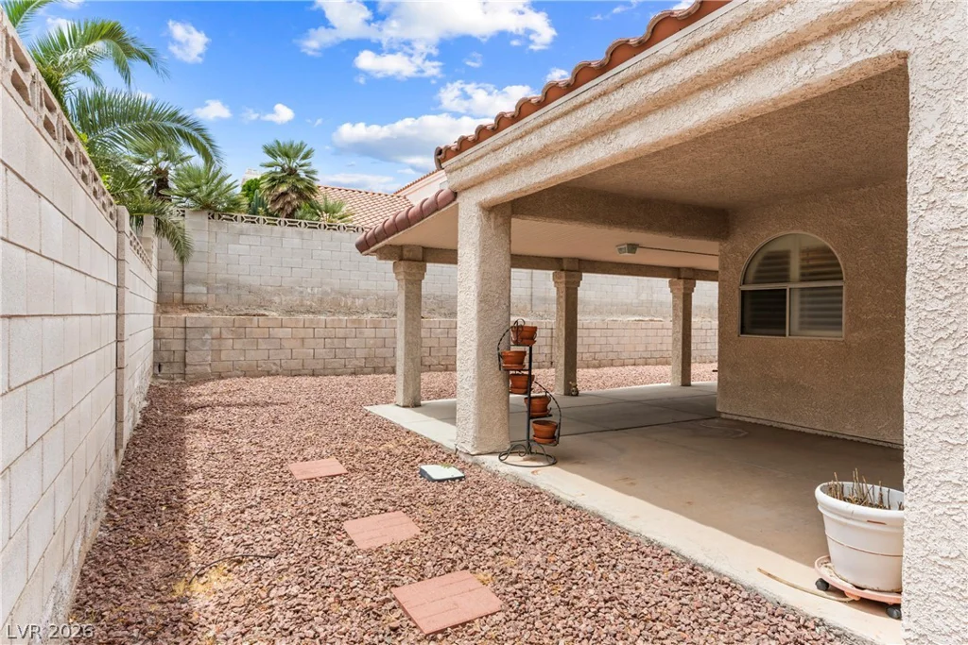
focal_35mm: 20
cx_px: 484
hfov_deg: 84.0
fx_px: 538
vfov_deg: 61.9
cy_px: 322
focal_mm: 20
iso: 400
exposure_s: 1/5000
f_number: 8
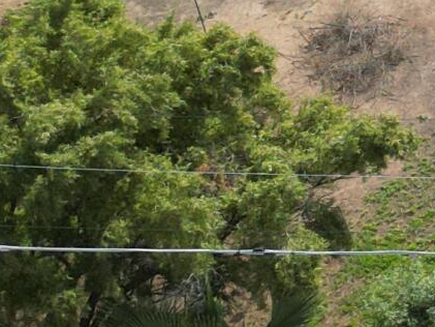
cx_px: 1287
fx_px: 2149
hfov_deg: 9.3
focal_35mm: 171
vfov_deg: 8.3
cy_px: -310
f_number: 1.7
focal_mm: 6.72
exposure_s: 1/2000
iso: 200
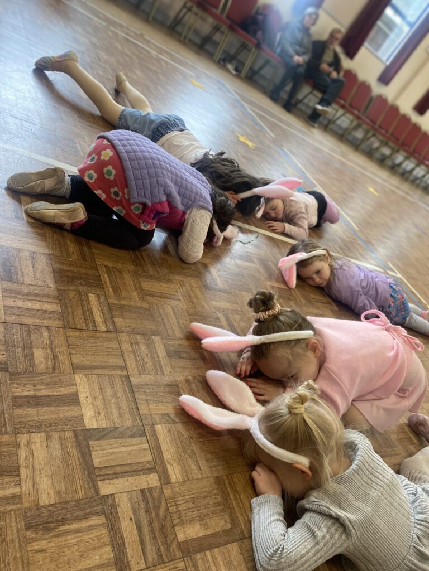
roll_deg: -36.7
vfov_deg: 67.3
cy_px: 286
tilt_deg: -28.8
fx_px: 430
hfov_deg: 53.1
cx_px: 214
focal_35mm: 26
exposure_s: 1/50
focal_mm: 4.25
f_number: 1.8
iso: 100
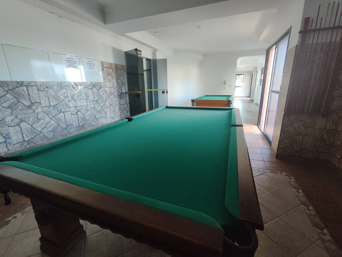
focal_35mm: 16
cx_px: 171
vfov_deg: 78.2
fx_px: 158
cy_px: 128
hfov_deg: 94.5
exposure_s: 1/30
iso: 145
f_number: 2.2
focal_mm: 1.65
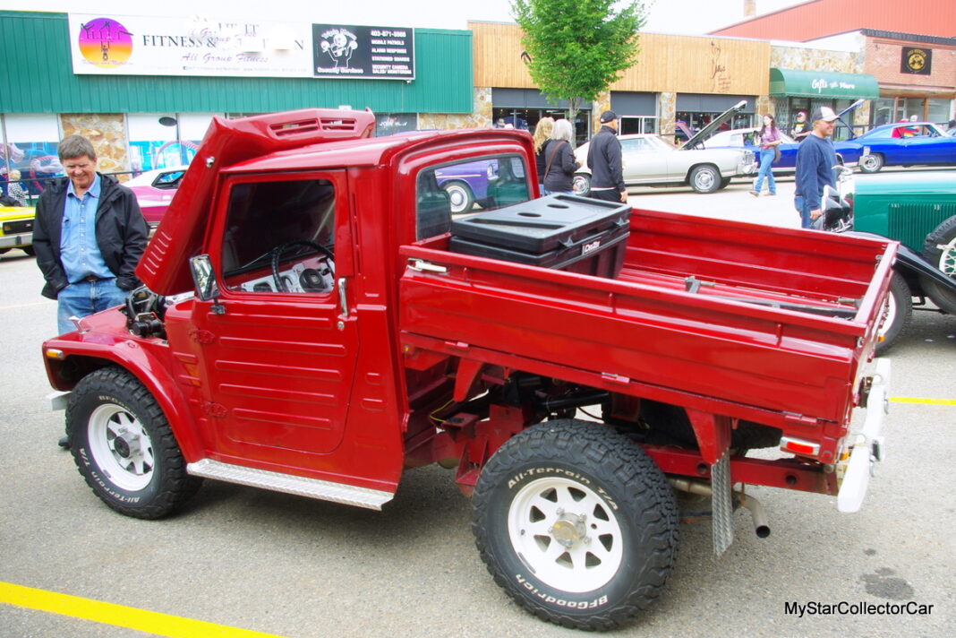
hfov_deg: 67.4
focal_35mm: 27
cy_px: 319
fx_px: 717
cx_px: 478
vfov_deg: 47.9
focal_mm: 18
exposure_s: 1/90
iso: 100
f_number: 5.6
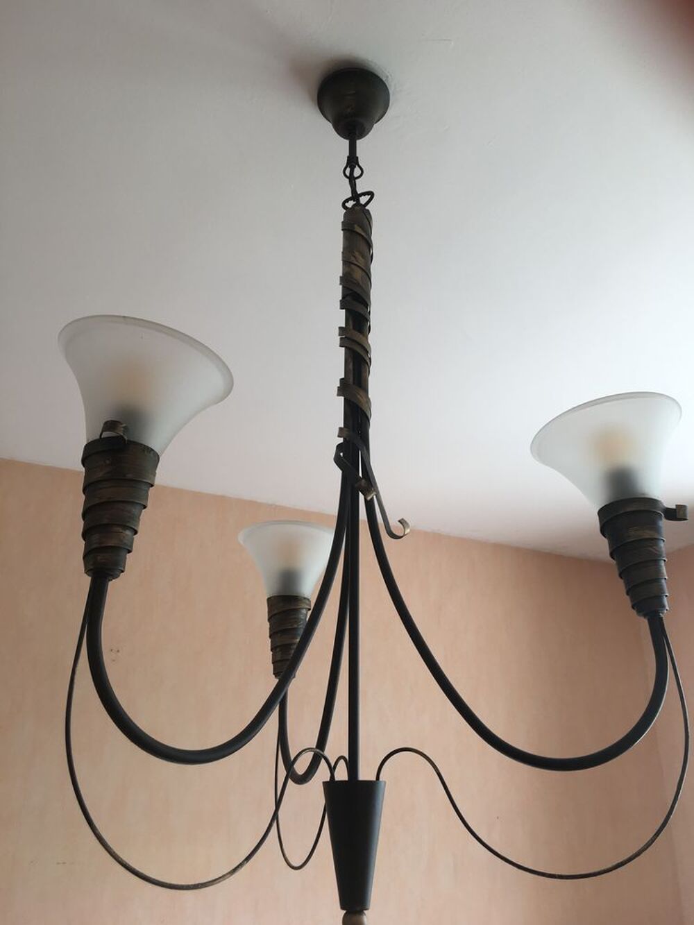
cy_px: 462
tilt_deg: +25.6
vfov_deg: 61.7
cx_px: 347
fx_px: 775
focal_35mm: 29
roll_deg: -1.4
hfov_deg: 48.2
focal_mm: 4.15
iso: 25
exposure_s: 1/100
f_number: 2.2
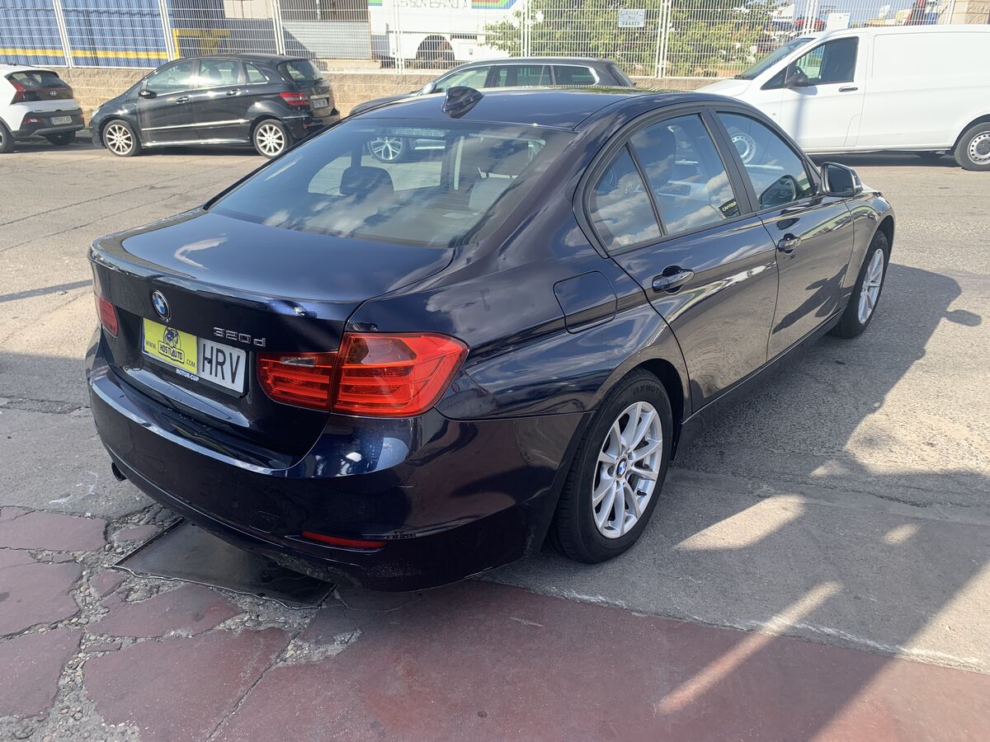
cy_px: 371
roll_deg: +0.1
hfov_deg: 67.3
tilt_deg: -23.0
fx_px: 744
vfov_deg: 53.1
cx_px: 495
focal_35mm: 26
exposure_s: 1/696
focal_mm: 4.25
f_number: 1.8
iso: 25
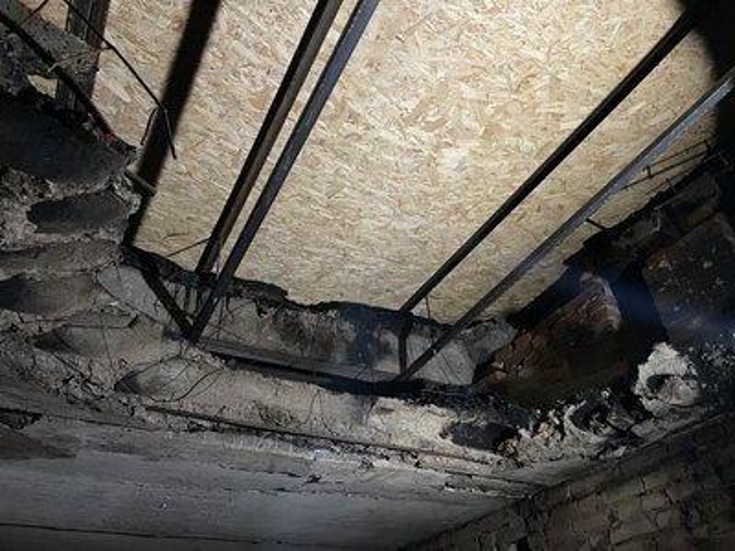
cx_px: 368
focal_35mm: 26
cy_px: 276
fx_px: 552
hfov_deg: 67.3
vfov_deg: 53.1
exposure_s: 1/30
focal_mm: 4.2
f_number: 1.6
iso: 800
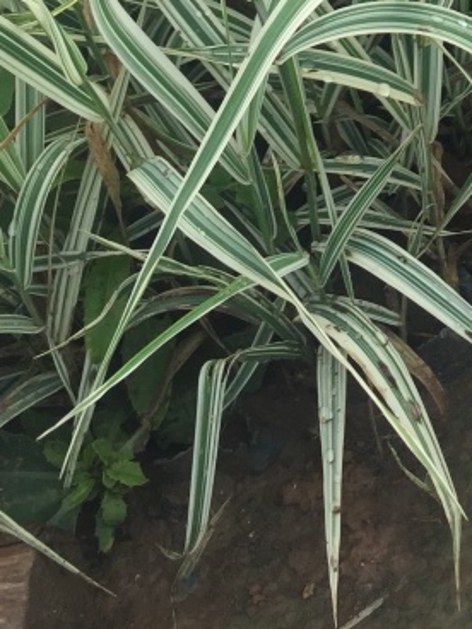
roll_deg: +5.6
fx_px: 1527
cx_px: 616
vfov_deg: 20.8
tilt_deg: -38.2
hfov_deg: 16.6
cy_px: -235
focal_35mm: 84
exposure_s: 1/842
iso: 32
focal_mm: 4.15
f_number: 2.2
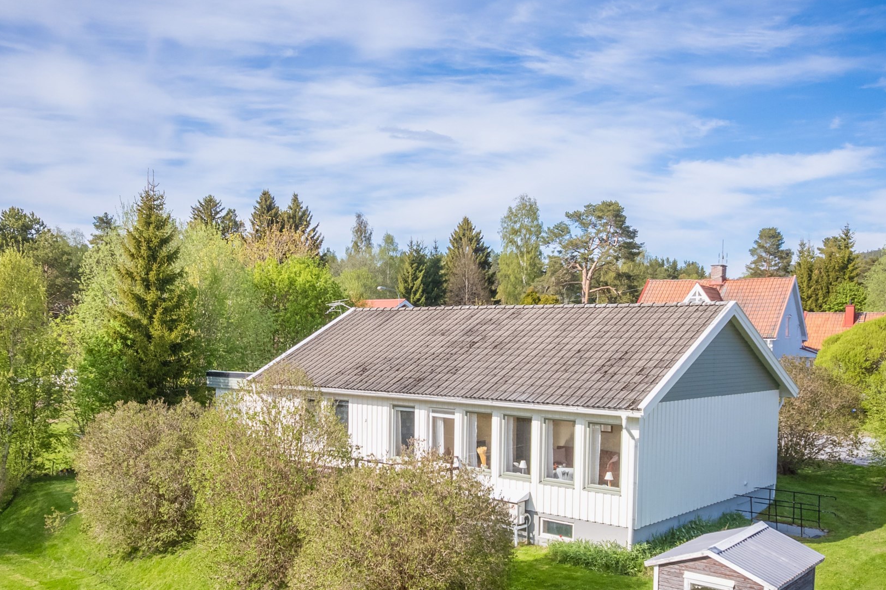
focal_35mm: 34
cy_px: 385
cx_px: 403
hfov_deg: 55.7
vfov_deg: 38.5
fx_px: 837
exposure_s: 1/2000
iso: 110
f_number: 2.8
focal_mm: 8.38
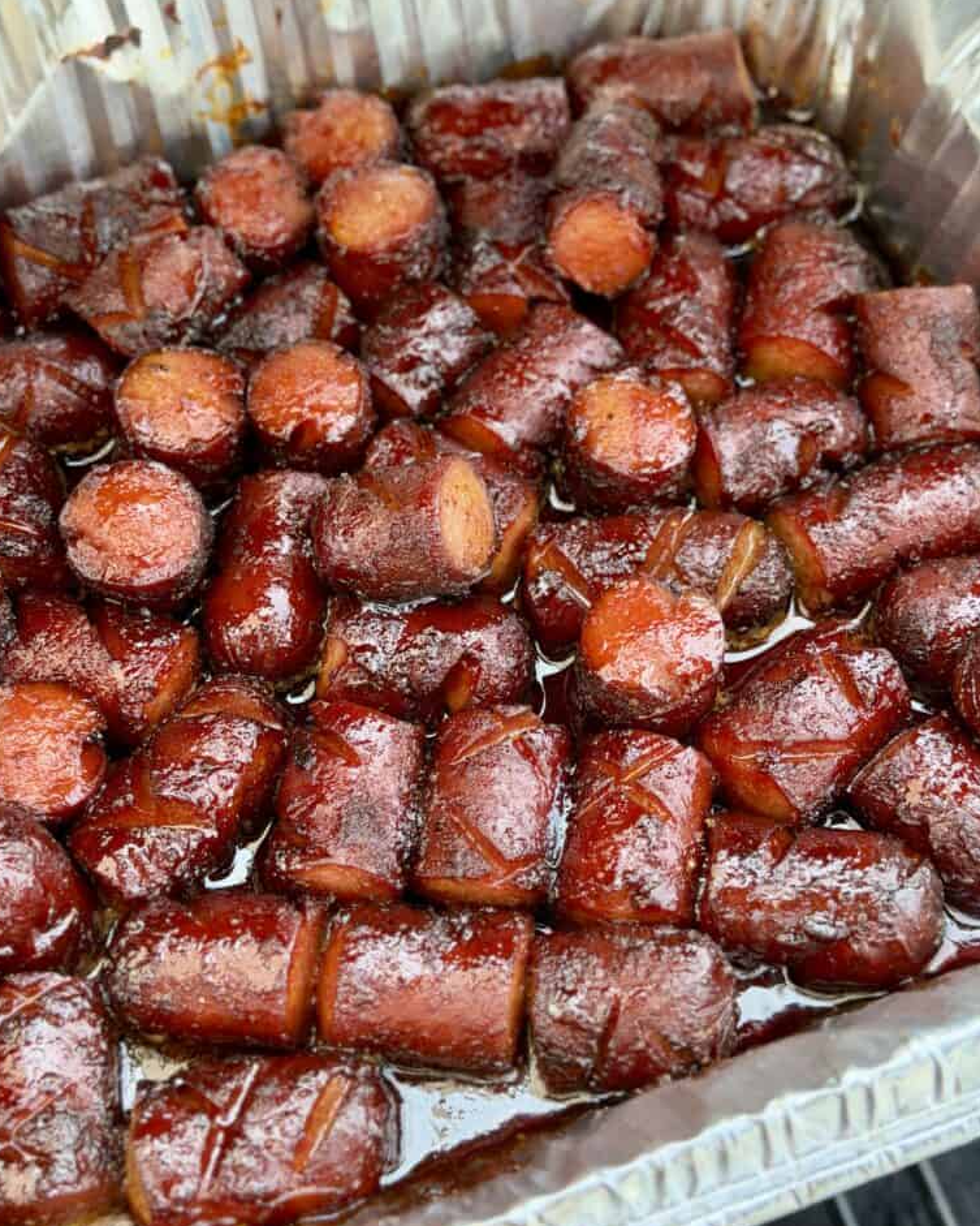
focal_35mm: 51
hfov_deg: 29.7
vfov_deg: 36.6
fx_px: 1849
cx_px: 483
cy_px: 577
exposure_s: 1/198
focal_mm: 6.76
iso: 64
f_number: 1.78
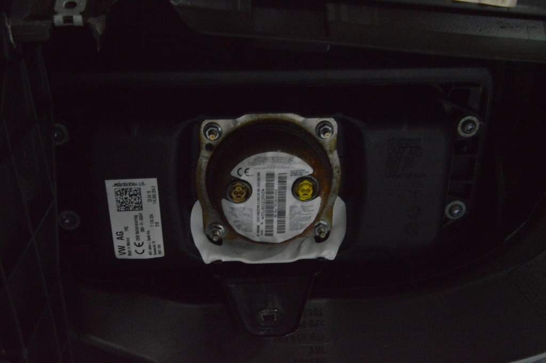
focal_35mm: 39
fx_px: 591
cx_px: 273
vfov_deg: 34.2
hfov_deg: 49.6
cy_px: 182
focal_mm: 26
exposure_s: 1/20
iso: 6400
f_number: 20
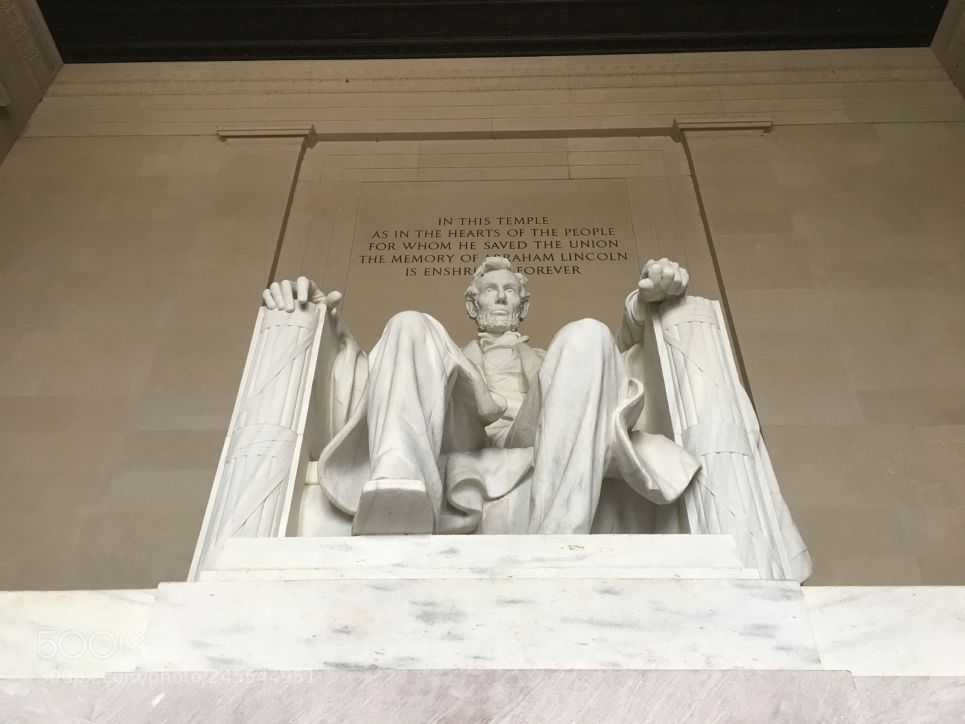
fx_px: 808
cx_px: 482
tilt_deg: +40.4
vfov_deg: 48.2
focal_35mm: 29
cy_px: 362
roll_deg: -1.6
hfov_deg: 61.7
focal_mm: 4.15
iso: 50
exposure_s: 1/30
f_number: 2.2
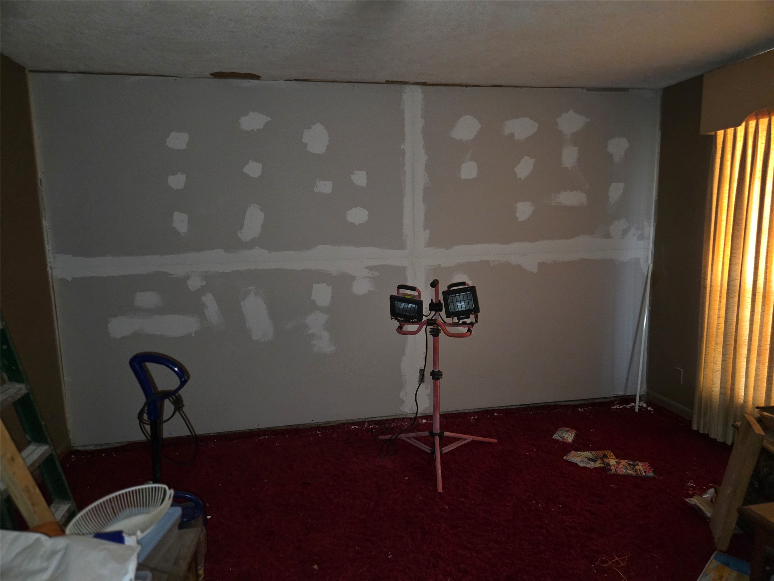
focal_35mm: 23
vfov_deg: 58.9
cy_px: 290
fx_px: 514
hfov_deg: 73.9
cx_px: 387
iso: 1250
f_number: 1.8
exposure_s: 1/24
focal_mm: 5.4
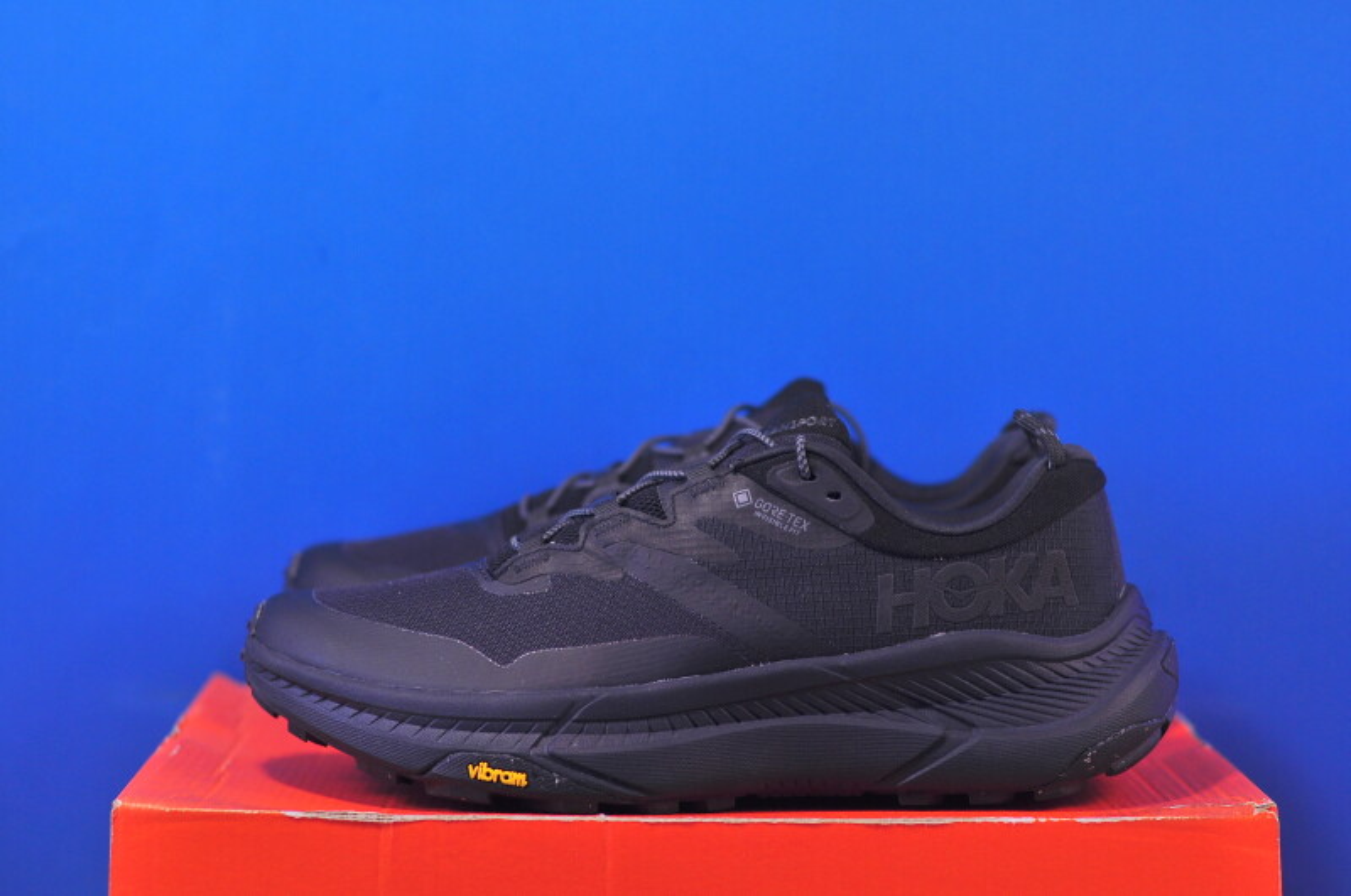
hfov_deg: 27.0
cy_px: 448
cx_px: 676
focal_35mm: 75
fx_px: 2811
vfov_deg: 18.1
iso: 250
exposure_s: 1/320
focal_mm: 50
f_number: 2.5
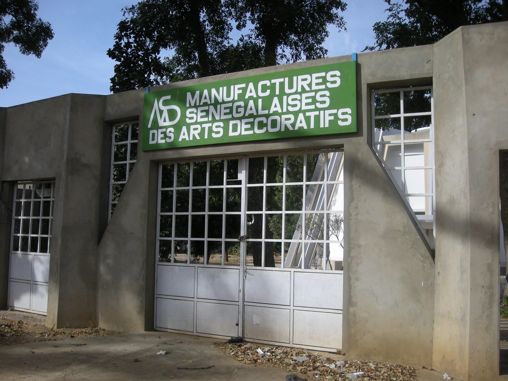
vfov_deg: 40.7
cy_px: 190
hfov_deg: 52.6
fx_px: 514
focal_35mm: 35
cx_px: 254
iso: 50
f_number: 5.7
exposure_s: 1/262
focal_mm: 5.7
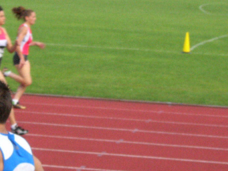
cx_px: 90
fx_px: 1324
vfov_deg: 7.4
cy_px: 81
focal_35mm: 201
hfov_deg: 9.8
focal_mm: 23.4
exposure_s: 1/271
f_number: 8.2
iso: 400
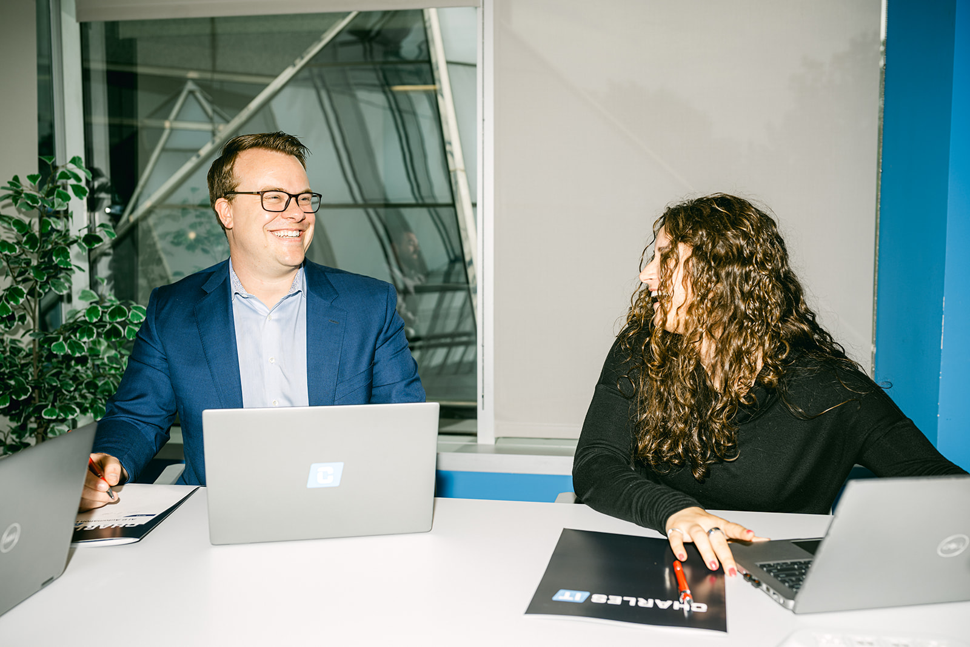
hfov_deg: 54.4
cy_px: 324
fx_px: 943
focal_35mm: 35
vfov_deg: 37.9
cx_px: 485
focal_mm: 35
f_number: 3.5
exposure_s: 1/125
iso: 64
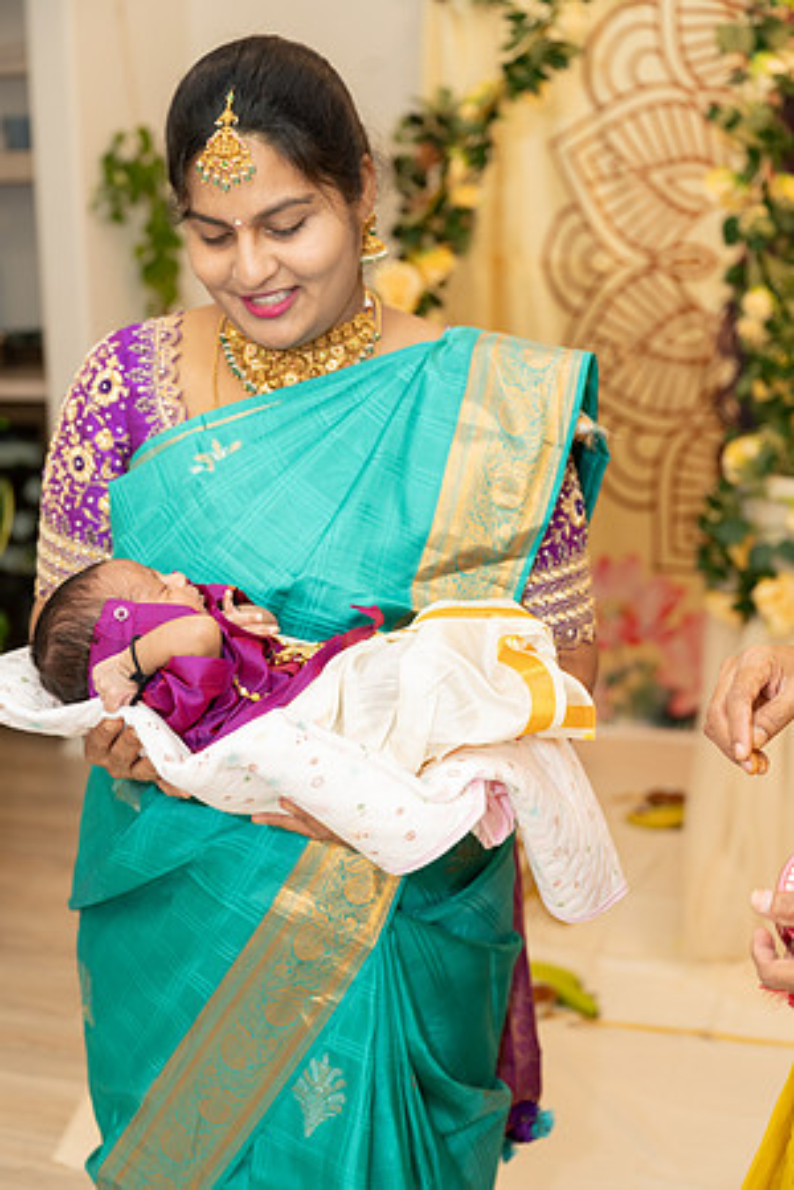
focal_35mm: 55
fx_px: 1819
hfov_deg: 24.6
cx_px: 397
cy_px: 595
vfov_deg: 36.2
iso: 500
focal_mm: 55
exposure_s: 1/200
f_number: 3.5
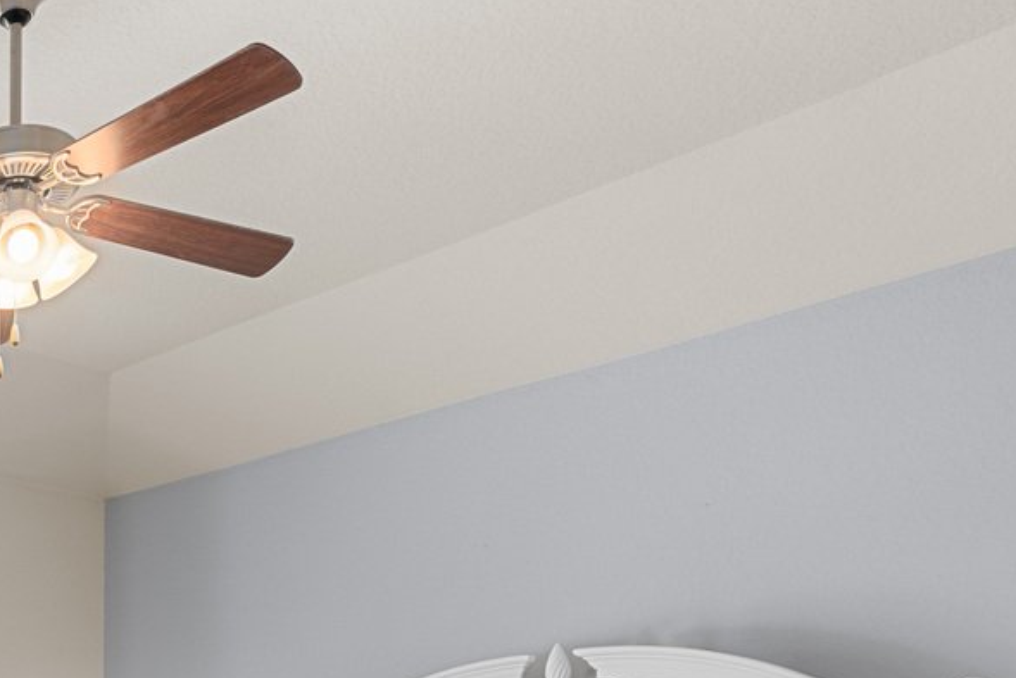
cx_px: -243
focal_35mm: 44
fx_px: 1242
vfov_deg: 26.6
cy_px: 844
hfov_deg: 34.3
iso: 320
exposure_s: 1/4
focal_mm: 16
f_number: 7.1
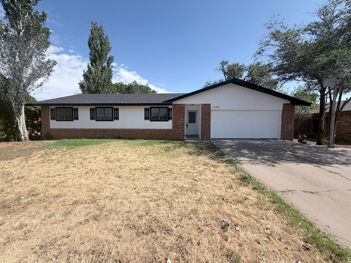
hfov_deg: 102.1
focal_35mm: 14
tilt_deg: -3.2
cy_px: 132
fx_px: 142
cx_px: 176
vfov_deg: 85.7
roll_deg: +0.0
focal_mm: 2.22
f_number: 2.2
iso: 20
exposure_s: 1/830
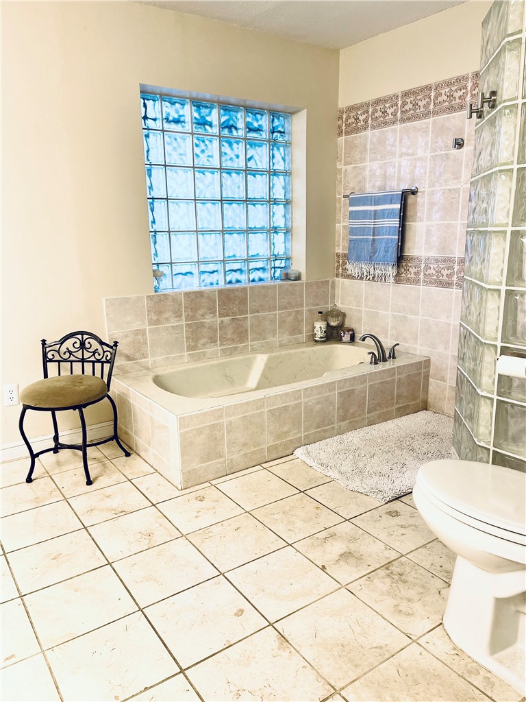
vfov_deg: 69.4
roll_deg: +1.0
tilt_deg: -14.0
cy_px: 351
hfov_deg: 54.9
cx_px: 263
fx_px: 507
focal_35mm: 25
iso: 64
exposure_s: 1/60
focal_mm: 5.1
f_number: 1.6
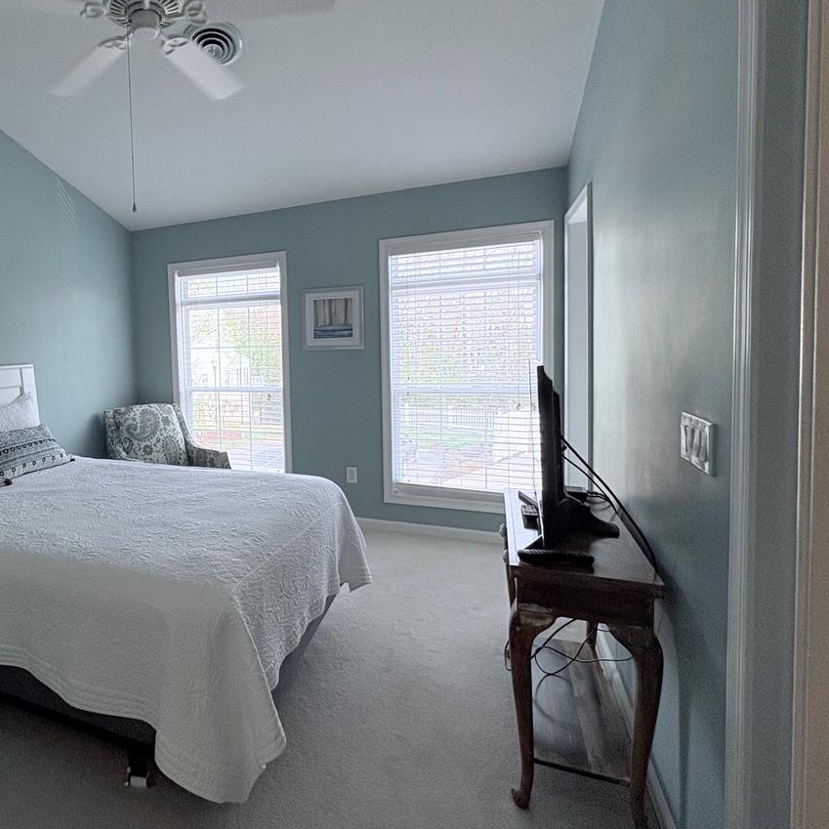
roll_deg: +2.2
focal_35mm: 21
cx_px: 187
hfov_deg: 66.6
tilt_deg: -3.9
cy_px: 378
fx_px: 569
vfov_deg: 72.0
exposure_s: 1/131
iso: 100
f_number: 2.2
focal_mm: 2.22
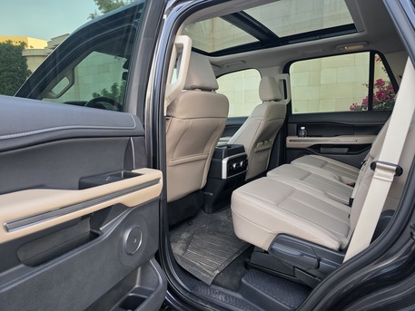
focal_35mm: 23
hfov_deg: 73.9
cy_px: 156
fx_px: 276
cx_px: 208
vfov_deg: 58.9
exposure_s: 1/180
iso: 160
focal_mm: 6.3
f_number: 1.7
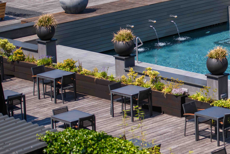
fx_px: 1073
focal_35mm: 168
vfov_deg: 8.2
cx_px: 247
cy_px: 59
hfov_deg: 12.1
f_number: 2.8
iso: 100
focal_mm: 70
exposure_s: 1/2000
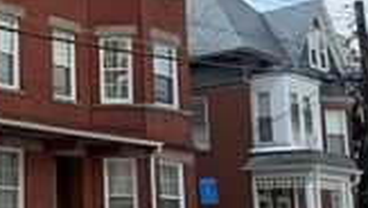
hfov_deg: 24.5
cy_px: 94
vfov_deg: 15.1
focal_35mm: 80
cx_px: -47
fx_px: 781
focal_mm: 6.76
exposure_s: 1/3279
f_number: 1.78
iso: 100
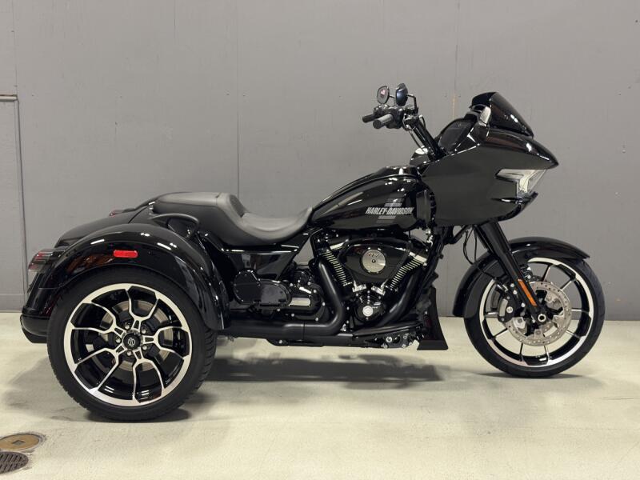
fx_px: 887
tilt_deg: -9.8
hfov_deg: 39.7
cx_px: 320
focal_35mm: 48
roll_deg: -1.4
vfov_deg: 30.3
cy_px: 240
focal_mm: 6.76
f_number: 1.78
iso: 200
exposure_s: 1/40
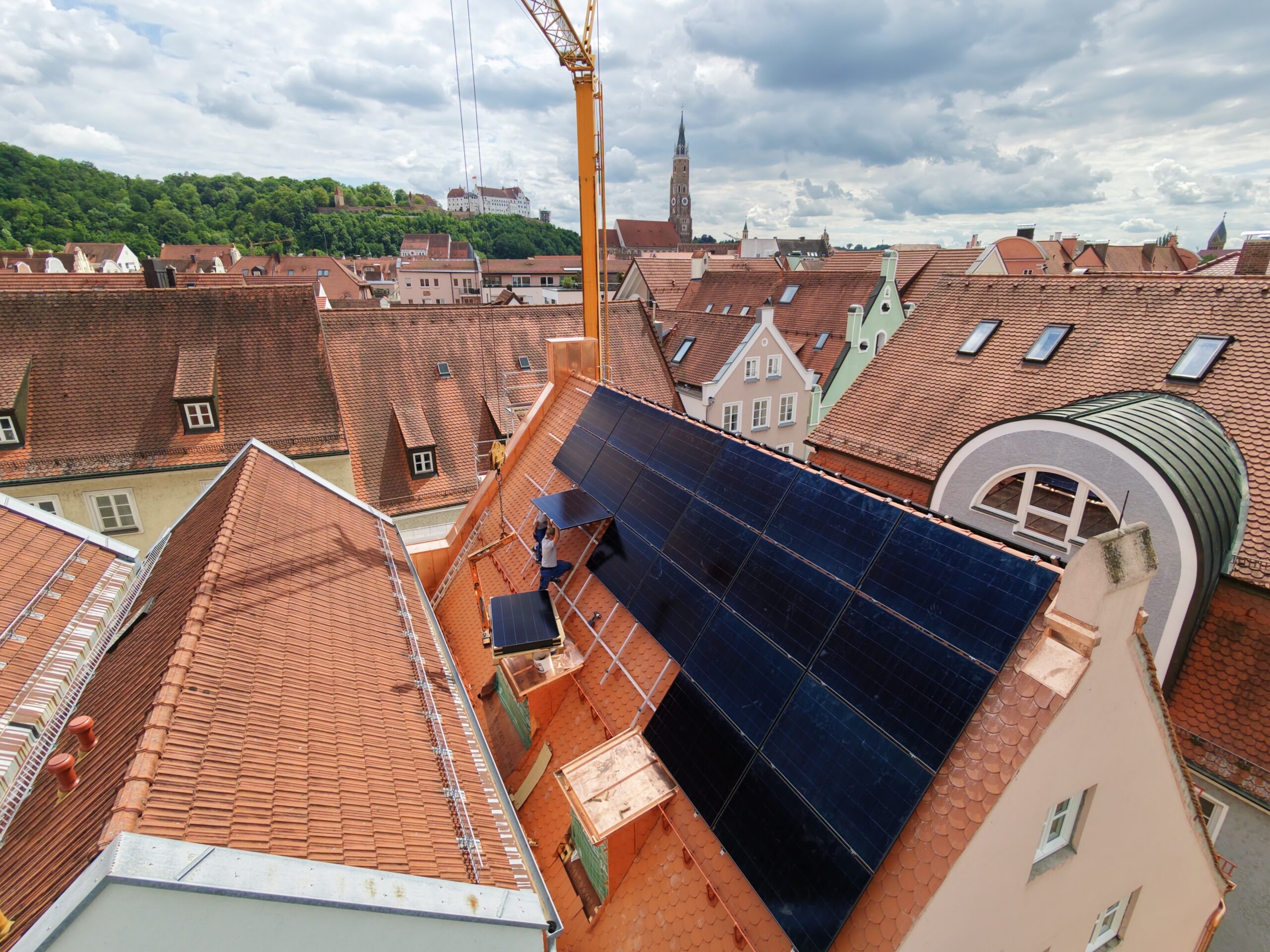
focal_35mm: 16
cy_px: 476
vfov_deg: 78.1
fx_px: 587
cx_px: 635
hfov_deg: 94.5
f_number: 2.2
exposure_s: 1/640
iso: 100
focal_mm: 3.05
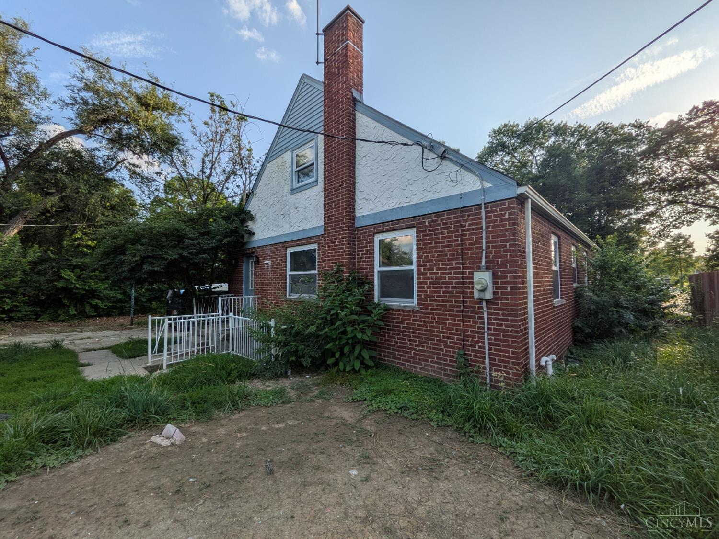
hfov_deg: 102.1
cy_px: 270
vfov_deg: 85.7
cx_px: 360
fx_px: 291
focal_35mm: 14
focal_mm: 1.85
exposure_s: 1/2004
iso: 26
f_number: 2.2
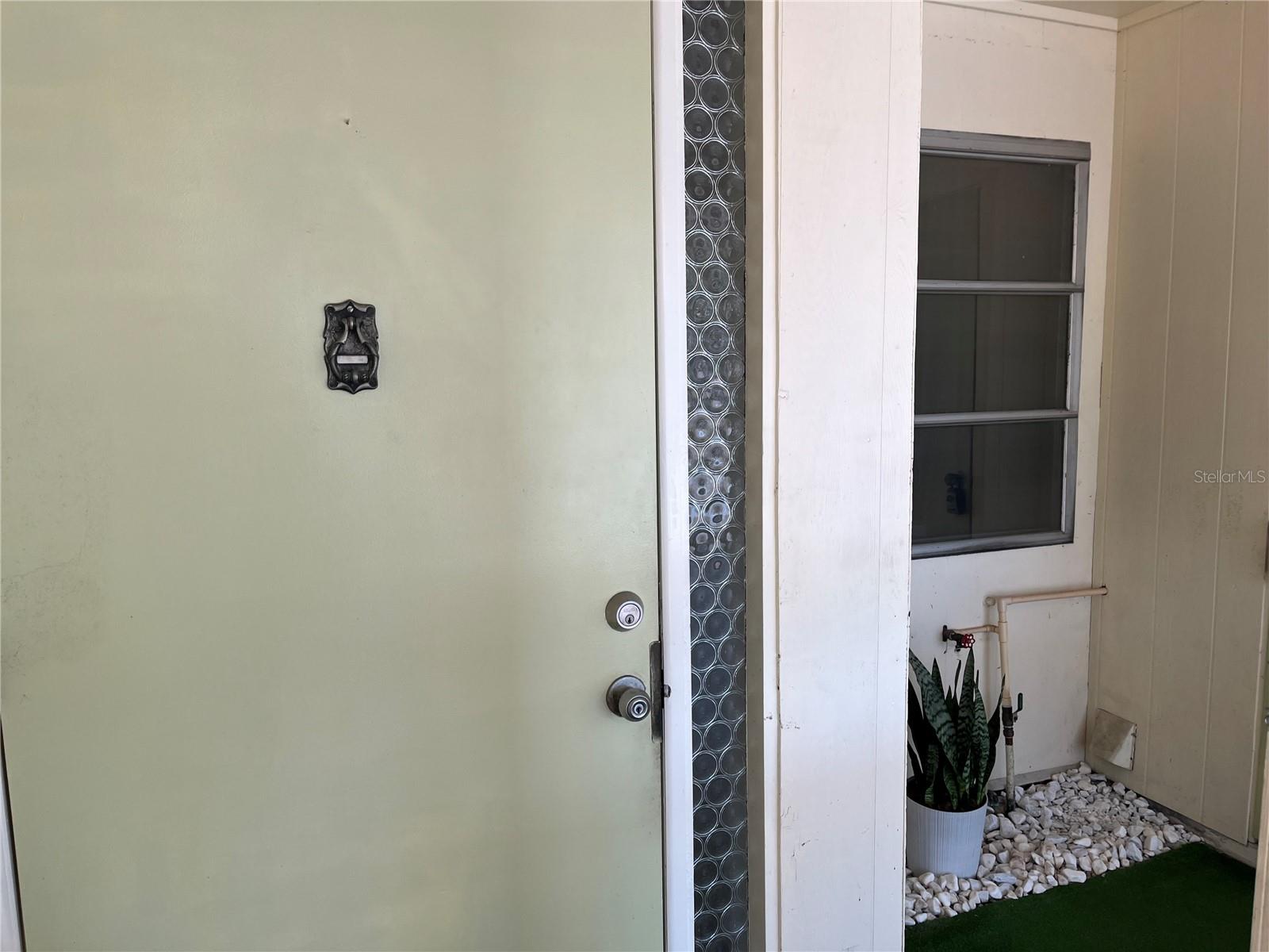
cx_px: 634
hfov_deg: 67.3
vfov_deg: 53.1
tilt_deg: -7.1
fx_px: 953
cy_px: 476
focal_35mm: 26
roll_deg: +0.9
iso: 40
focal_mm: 5.1
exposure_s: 1/160
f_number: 1.6
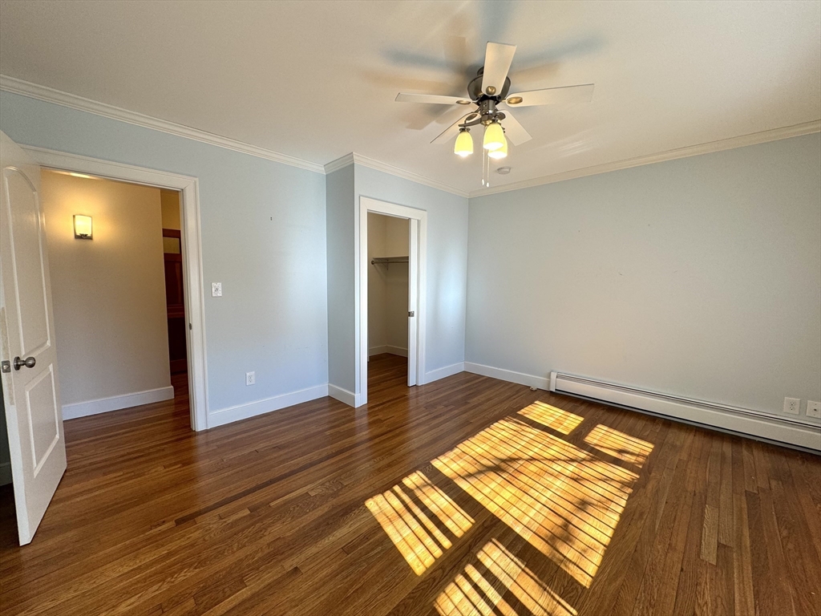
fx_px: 332
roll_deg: -0.5
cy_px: 308
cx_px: 410
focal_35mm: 14
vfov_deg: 85.7
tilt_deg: -5.7
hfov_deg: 102.1
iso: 64
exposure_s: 1/120
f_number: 2.2
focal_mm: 2.22
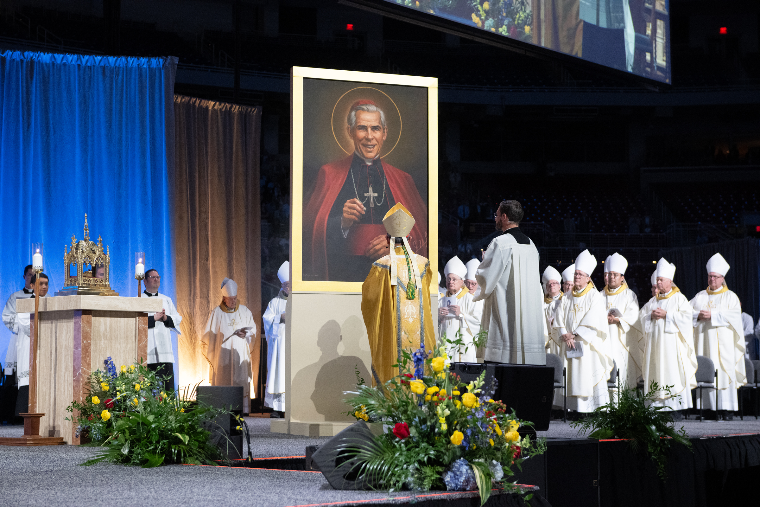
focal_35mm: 70
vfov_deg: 19.5
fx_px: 1478
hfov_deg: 28.8
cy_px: 254
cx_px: 380
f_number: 5.6
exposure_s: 1/250
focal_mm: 70
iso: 5000
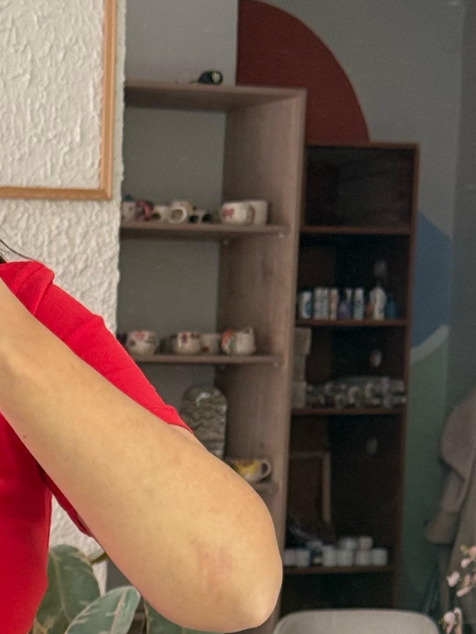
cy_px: 729
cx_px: -149
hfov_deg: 10.4
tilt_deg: -23.7
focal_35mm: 139
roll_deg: -1.3
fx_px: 2548
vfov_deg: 13.8
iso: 100
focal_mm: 6.76
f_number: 1.78
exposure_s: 1/100
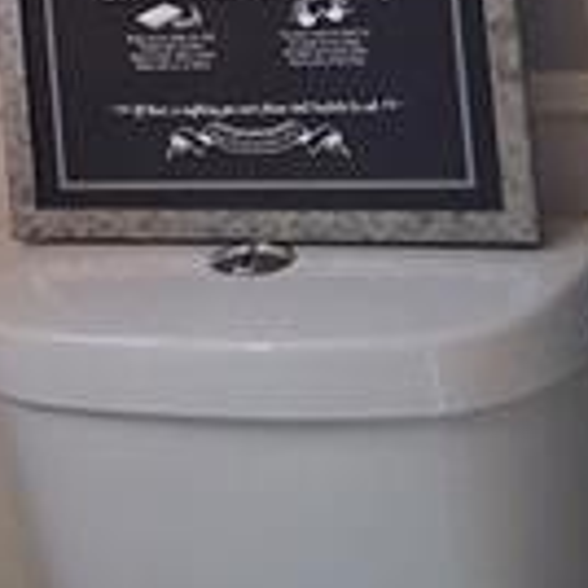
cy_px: -281
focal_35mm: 132
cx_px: -263
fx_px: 2537
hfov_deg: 12.6
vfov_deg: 12.6
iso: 400
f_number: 1.8
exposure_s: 1/50
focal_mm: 3.98
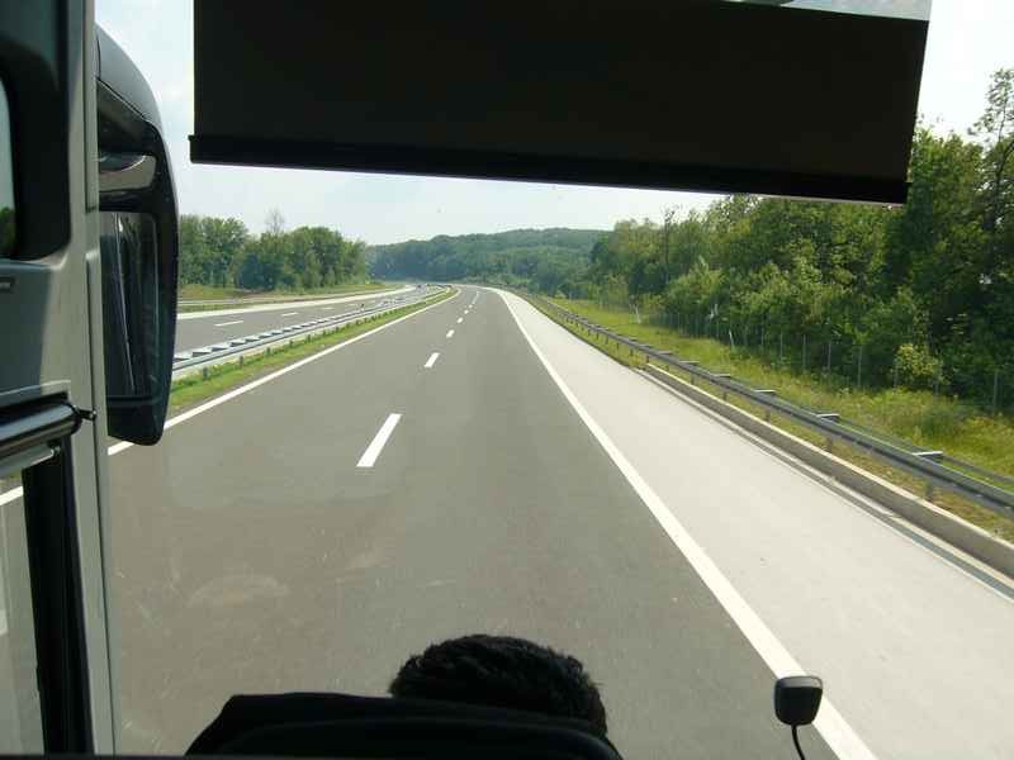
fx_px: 1025
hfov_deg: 52.6
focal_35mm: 35
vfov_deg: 40.7
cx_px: 507
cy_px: 380
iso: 80
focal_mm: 5.8
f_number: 5.6
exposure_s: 1/200
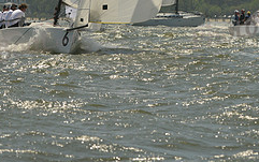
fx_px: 3468
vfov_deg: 2.7
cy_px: -127
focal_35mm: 491
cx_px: 135
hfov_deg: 4.3
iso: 280
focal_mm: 200
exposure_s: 1/1600
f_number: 10
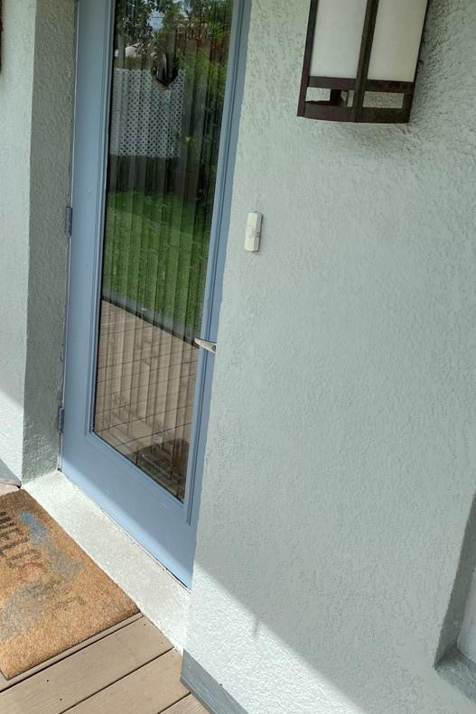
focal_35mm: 35
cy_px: 272
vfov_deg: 53.9
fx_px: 694
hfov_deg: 37.3
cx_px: 145
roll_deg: -4.3
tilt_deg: -16.9
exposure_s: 1/2141
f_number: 1.8
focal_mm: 4.25
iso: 32
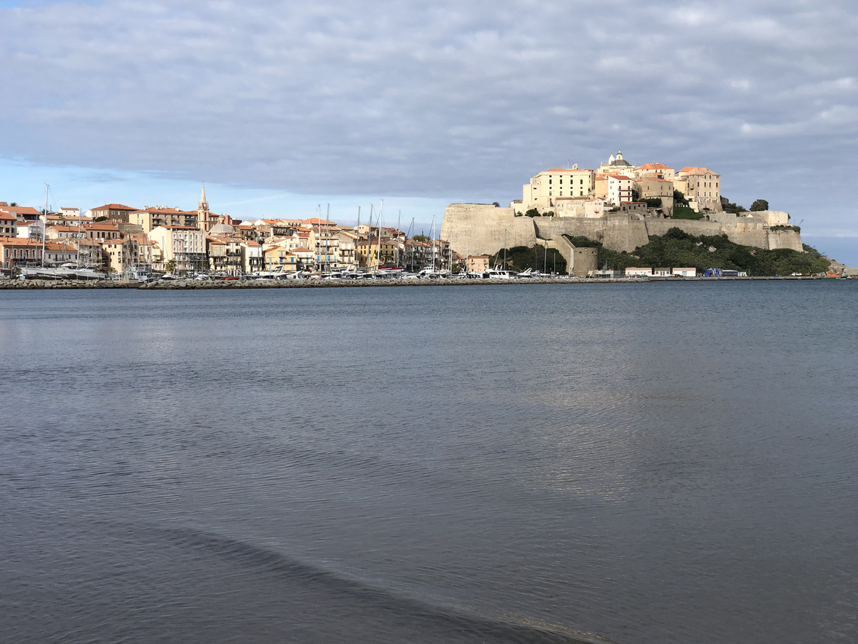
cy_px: 325
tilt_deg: -1.2
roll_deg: +1.4
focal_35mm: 53
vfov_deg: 27.5
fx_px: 1314
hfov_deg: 36.2
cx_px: 429
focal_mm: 6
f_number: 2.4
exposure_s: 1/1389
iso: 16
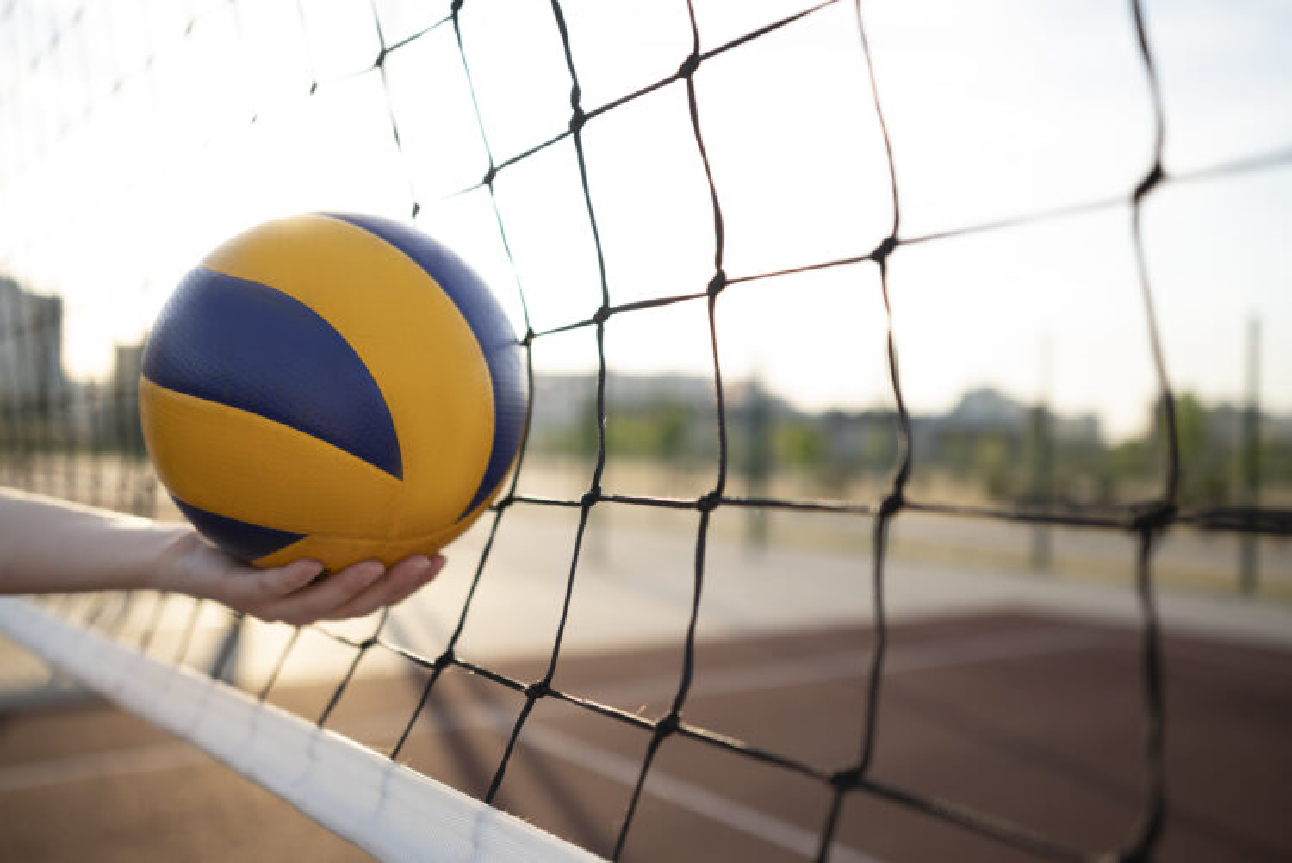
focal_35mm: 32
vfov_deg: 41.2
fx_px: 1149
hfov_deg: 58.7
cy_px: 432
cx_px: 646
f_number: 2.5
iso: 160
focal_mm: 32
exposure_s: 1/1250
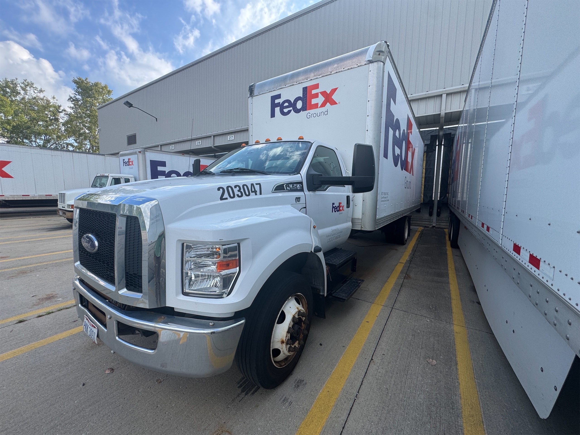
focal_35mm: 14
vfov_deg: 85.7
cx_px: 290
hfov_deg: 102.1
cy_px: 218
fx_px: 235
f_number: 2
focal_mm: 2
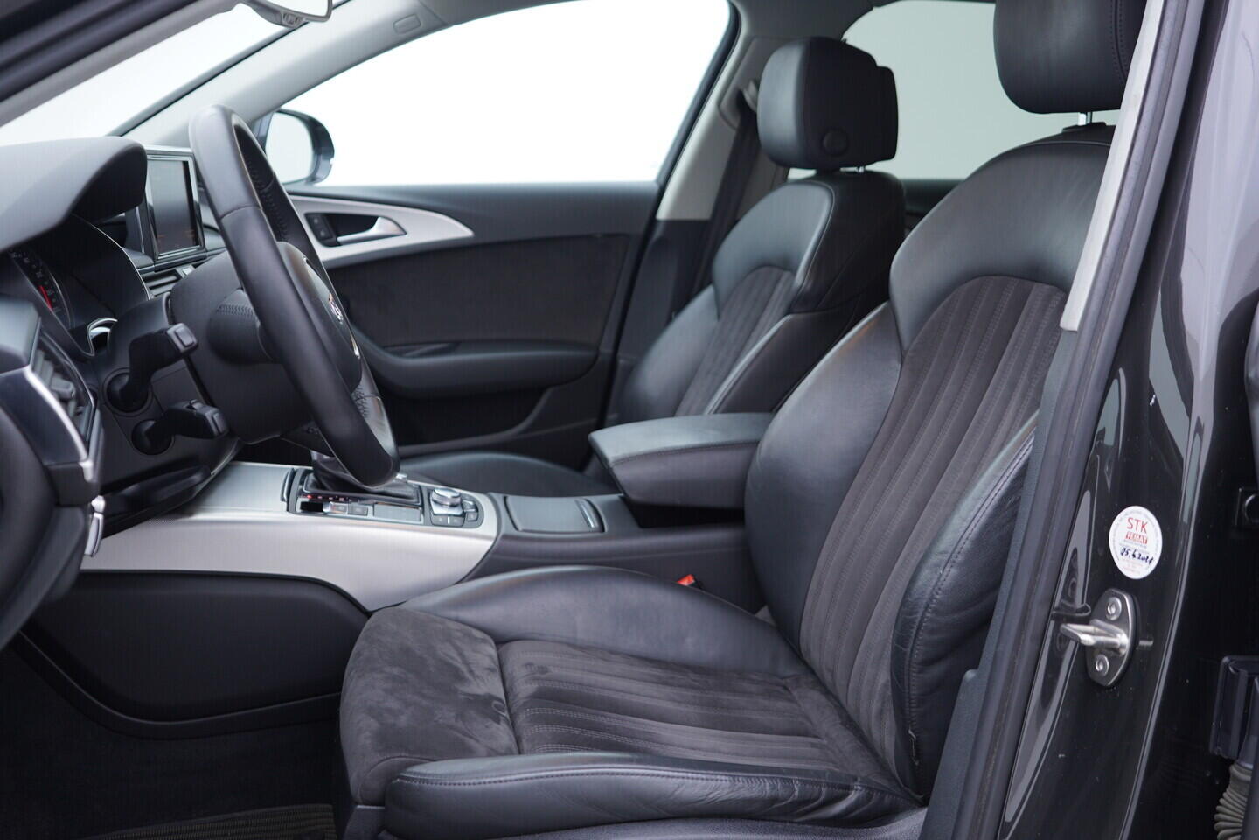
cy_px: 420
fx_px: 1259
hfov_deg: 53.1
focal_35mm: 36
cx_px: 630
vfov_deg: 36.9
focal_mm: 24
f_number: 2.8
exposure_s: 1/40
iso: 160
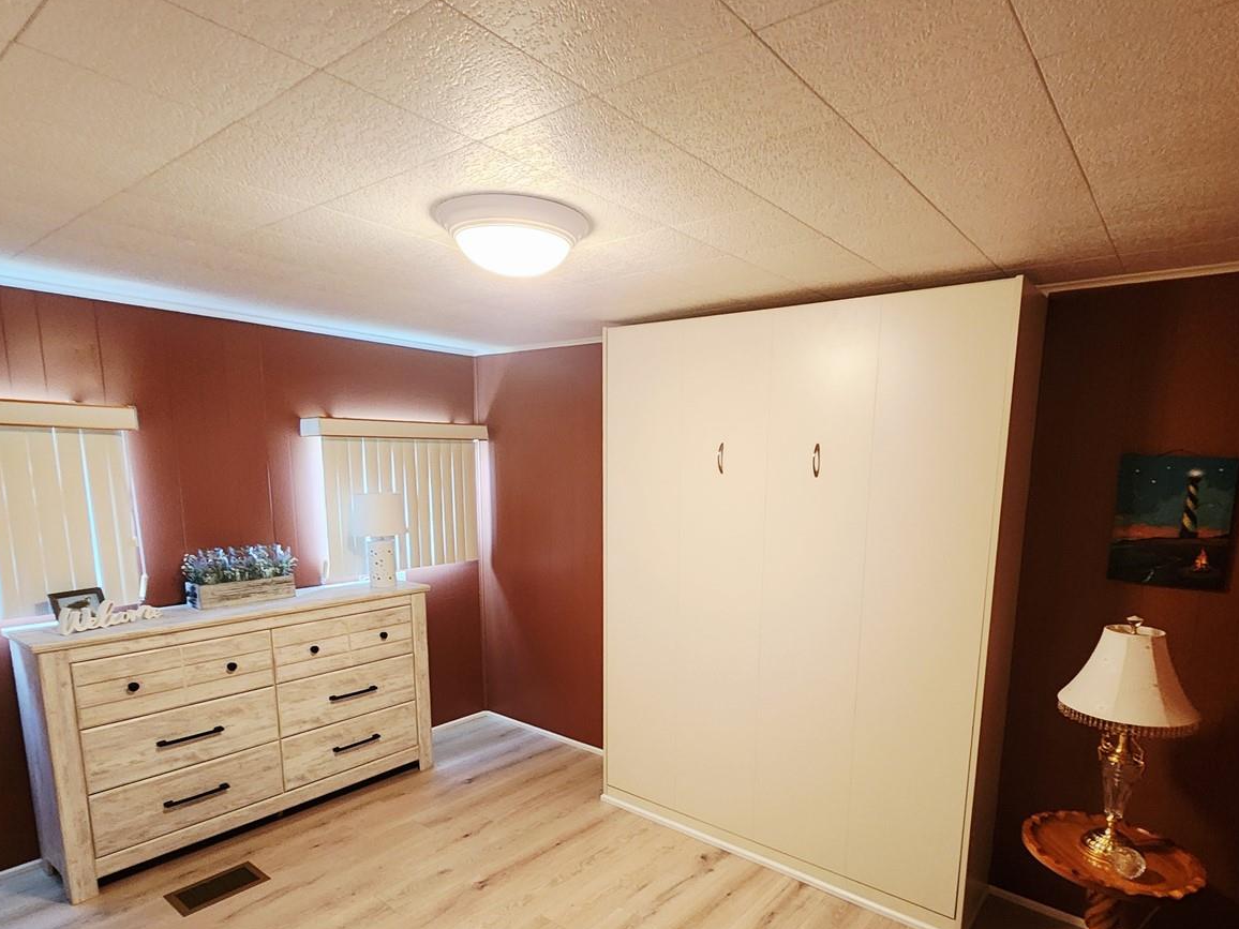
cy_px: 581
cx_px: 660
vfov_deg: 70.4
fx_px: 644
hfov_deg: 87.6
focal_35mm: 18
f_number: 2.2
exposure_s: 1/30
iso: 400
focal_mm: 2.2
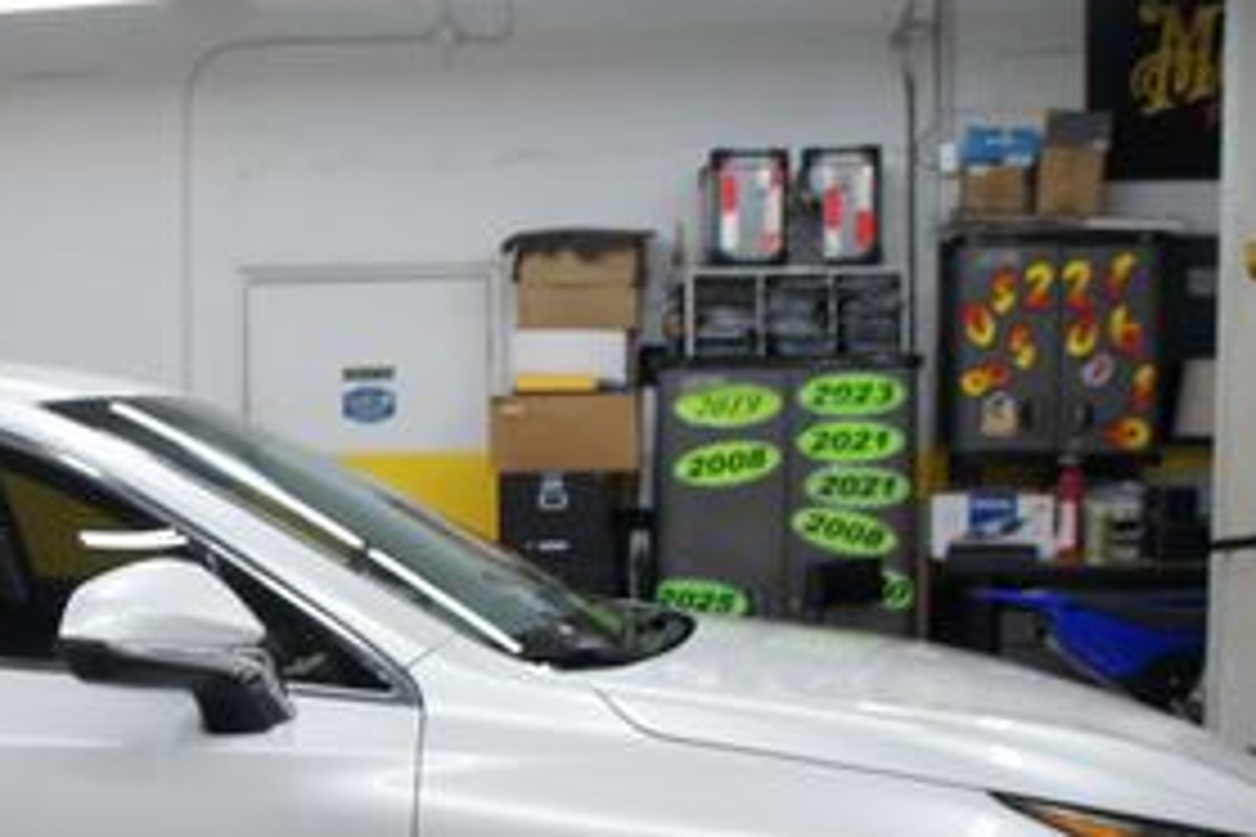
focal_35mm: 62
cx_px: 86
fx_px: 2163
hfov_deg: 30.7
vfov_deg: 21.5
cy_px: 706
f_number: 4
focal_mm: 18
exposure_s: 1/40
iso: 200
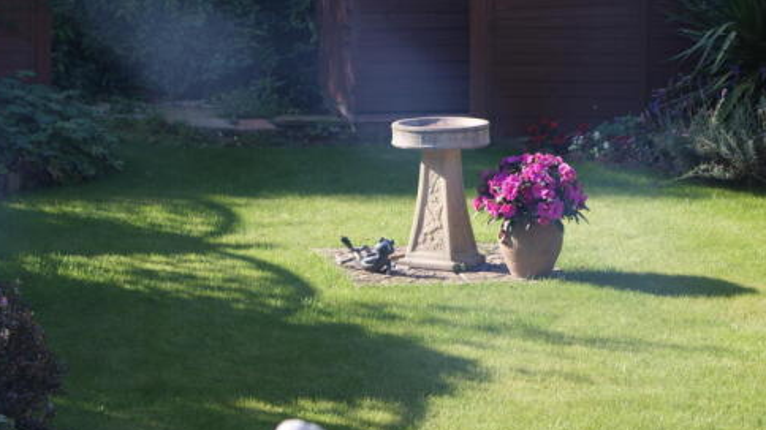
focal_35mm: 117
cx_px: 447
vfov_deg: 10.4
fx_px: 2370
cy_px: 102
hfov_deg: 18.3
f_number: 6.3
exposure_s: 1/125
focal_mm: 55
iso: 100
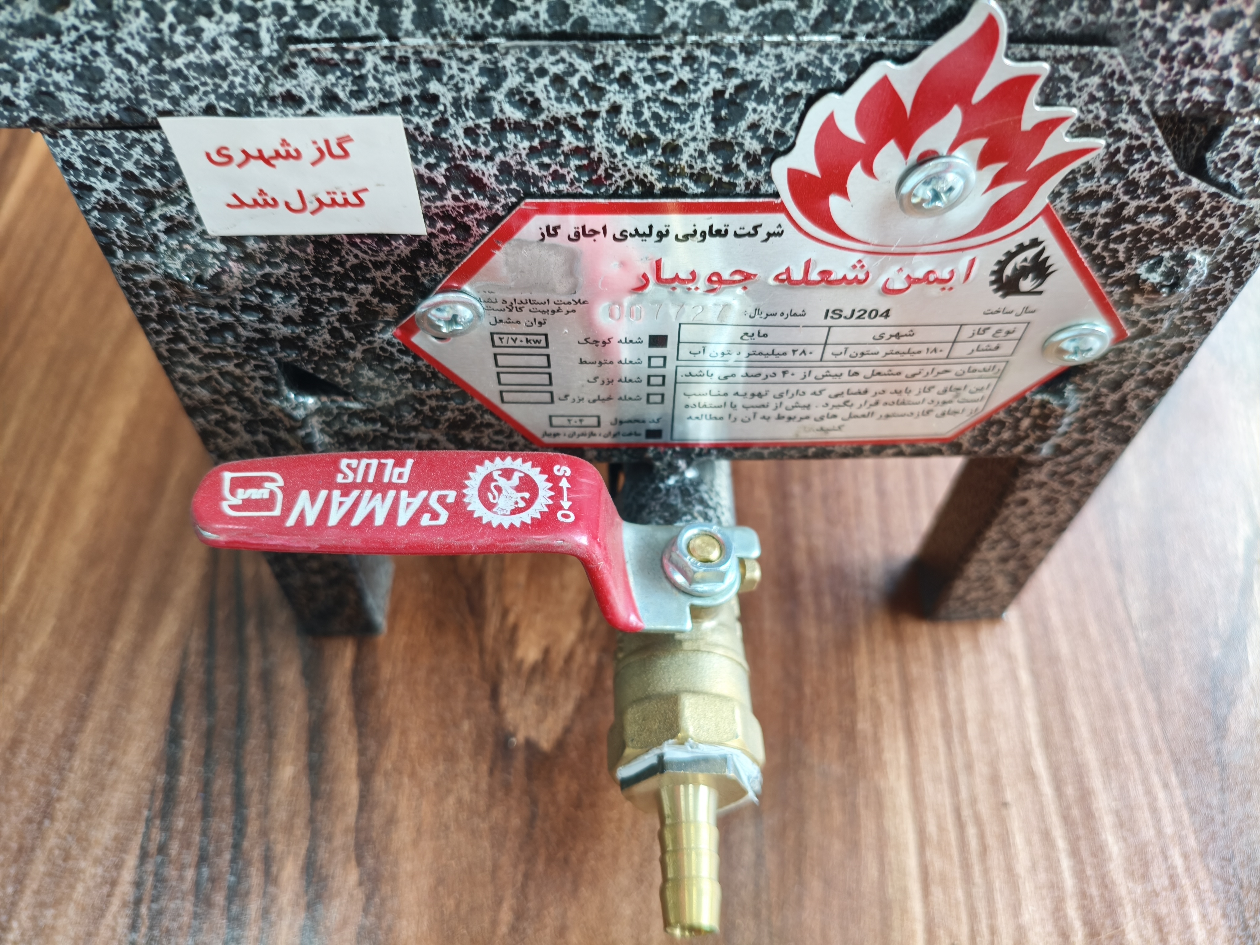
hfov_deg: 67.3
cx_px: 630
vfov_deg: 53.1
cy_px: 472
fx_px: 946
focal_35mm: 26
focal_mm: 4.94
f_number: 1.5
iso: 125
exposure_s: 1/50
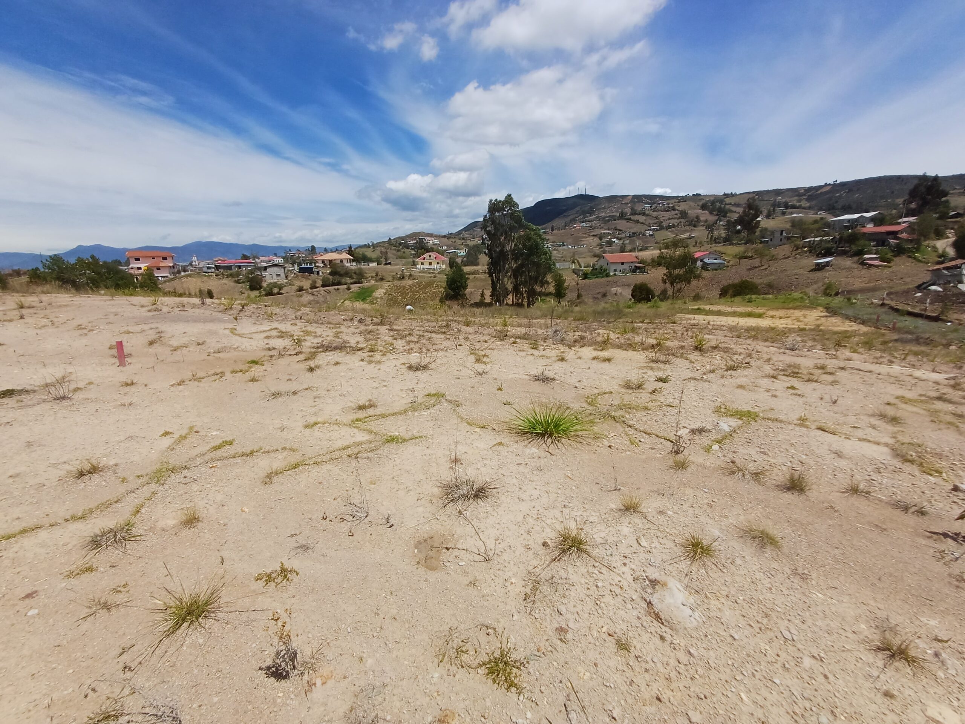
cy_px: 362
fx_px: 446
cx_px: 482
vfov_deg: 78.1
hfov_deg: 94.5
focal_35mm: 16
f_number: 2.2
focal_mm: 1.64
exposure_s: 1/2169
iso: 40
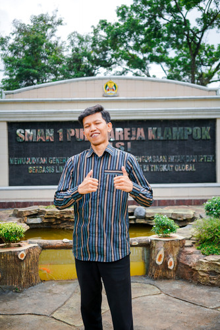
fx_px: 320
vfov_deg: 54.4
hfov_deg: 37.9
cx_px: 110
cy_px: 165
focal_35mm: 35
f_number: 3.2
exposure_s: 1/800
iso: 200
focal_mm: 35
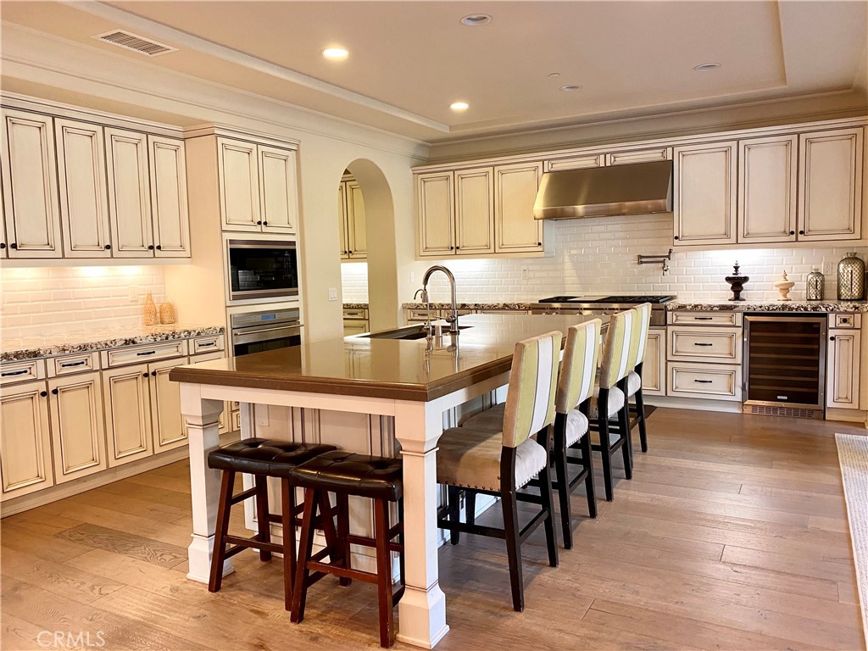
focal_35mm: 26
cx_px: 434
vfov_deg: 53.1
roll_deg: +1.7
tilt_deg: -5.2
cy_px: 326
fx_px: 652
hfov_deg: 67.3
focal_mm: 4.25
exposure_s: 1/60
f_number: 1.8
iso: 200
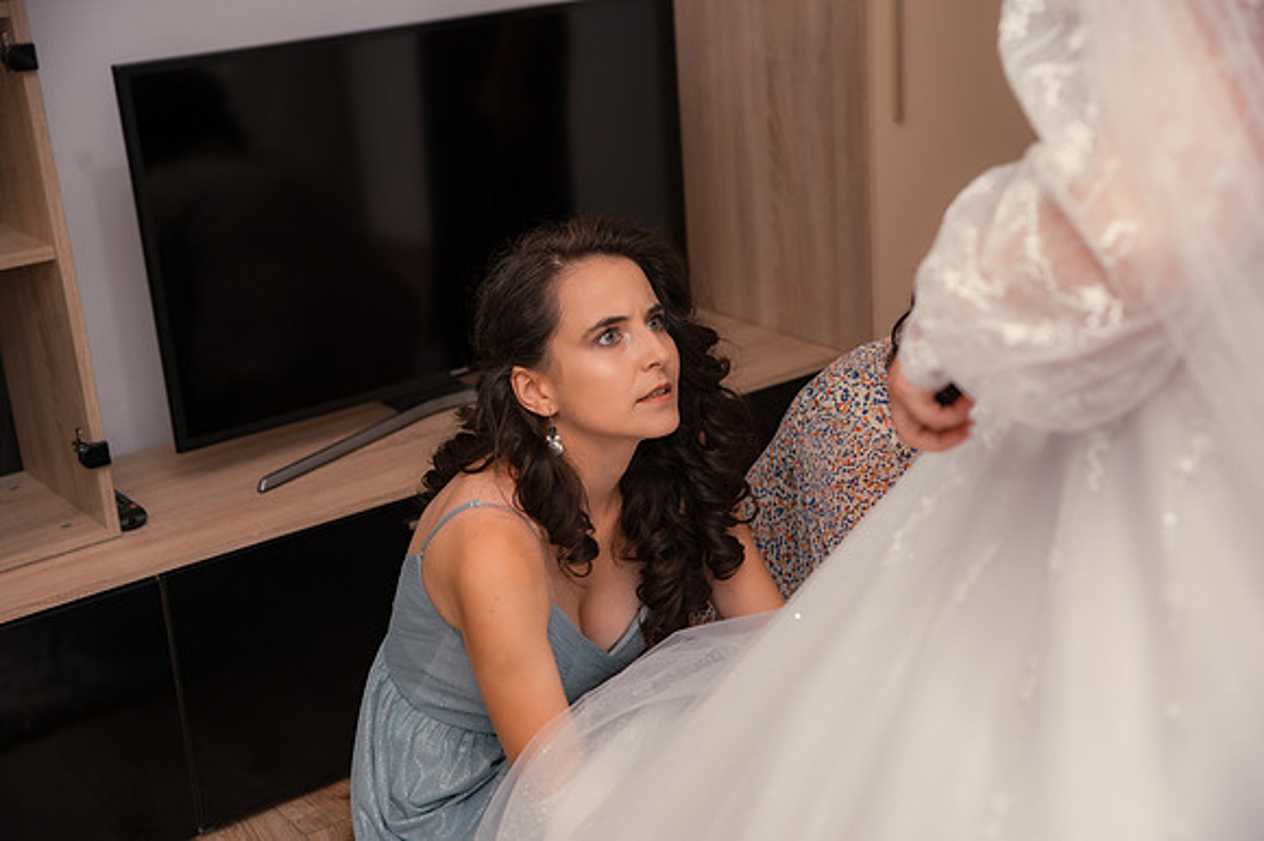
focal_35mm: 56
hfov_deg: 35.7
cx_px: 632
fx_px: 1965
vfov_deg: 24.2
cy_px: 420
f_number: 3.5
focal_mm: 56
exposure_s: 1/125
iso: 500
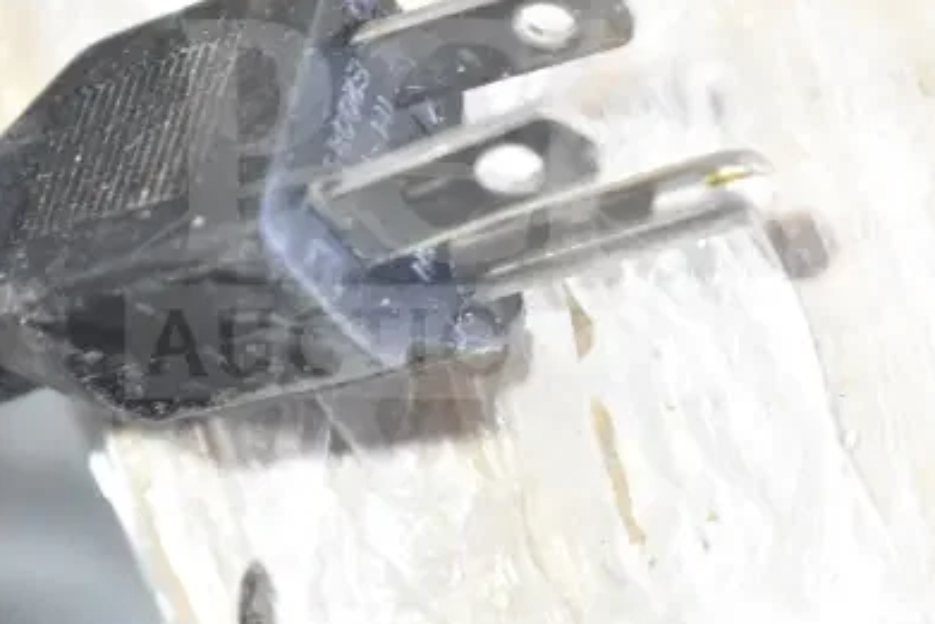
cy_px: 209
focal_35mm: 129
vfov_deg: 10.6
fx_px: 3346
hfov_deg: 15.9
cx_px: 392
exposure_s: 1/100
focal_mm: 55
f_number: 5.6
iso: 2200
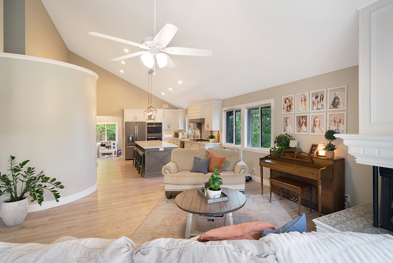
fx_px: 197
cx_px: 211
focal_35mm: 18
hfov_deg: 89.8
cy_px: 133
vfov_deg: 67.4
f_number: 9
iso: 800
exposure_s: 1/4
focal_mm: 16
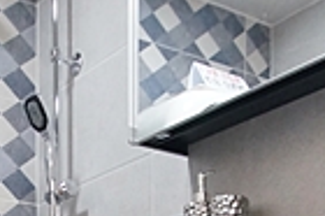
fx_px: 775
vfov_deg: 14.1
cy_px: 381
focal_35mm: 86
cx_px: 156
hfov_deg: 23.7
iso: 800
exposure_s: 1/60
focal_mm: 10
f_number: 4
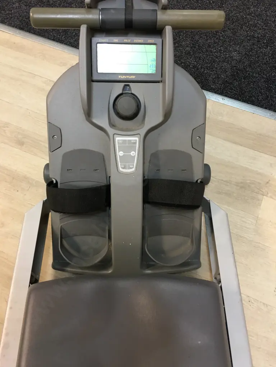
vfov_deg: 61.7
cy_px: 184
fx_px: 308
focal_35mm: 29
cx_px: 138
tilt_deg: -63.2
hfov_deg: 48.2
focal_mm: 4.15
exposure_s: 1/17
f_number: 2.2
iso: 64
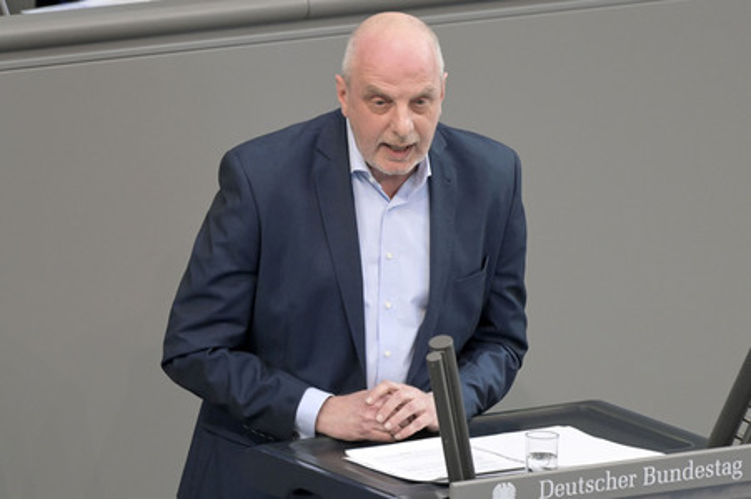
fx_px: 7921
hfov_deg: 5.4
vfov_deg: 3.6
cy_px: 250
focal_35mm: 380
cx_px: 376
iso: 8000
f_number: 5.6
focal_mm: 380
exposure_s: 1/400
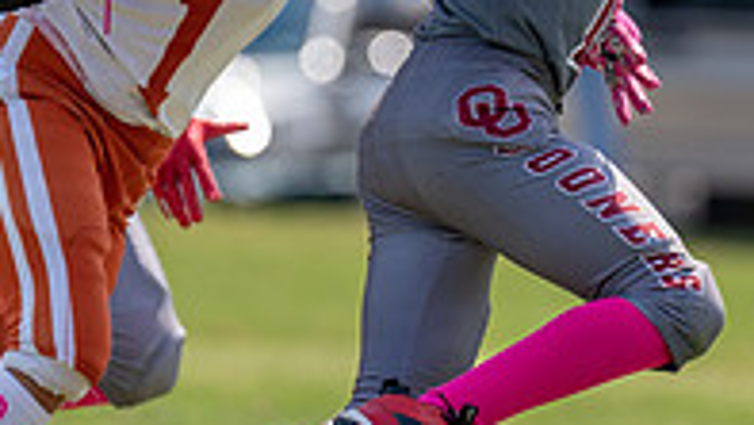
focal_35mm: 817
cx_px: 471
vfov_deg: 1.5
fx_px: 16341
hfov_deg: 2.6
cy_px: 169
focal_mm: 200
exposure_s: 1/2500
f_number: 2.8
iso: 125
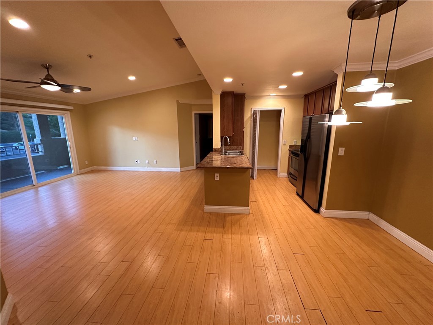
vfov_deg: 85.7
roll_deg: -0.7
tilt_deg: -11.9
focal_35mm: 14
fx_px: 175
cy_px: 162
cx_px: 216
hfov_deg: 102.1
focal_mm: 2.22
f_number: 2.2
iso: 320
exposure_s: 1/60
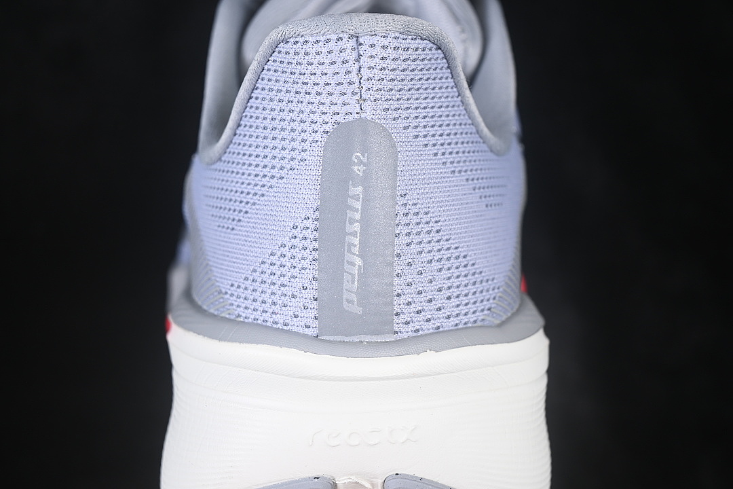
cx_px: 366
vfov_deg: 18.2
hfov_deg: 27.0
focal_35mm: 75
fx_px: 1527
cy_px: 244
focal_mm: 50
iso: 160
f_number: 7.1
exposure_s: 1/80
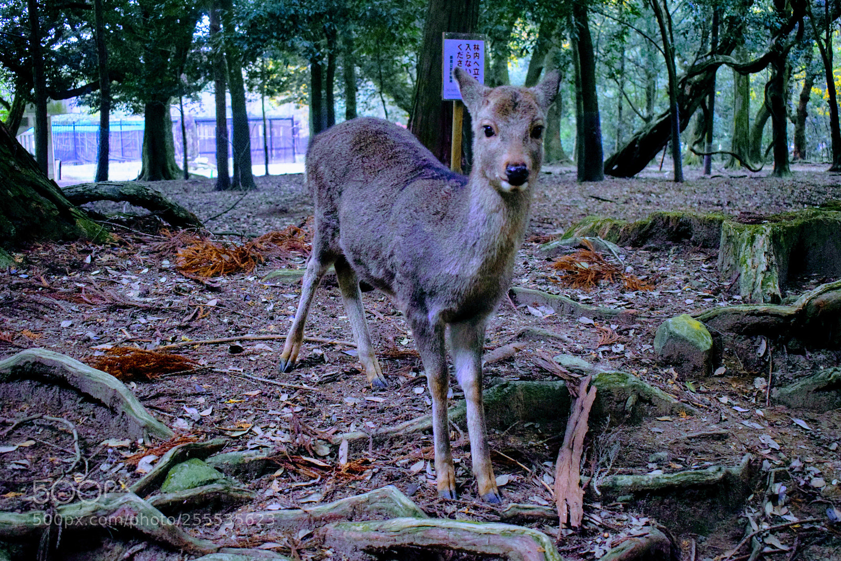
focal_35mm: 44
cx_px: 420
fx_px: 1016
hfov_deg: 45.0
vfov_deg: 30.8
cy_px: 280
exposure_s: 1/60
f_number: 4.2
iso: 4500
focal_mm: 29
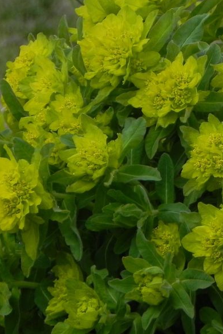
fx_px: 5116
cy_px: 144
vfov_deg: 3.7
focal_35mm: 551
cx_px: 238
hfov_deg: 2.5
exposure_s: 1/800
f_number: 5
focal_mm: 51.8
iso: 160
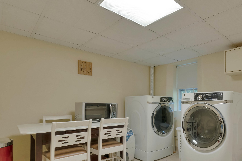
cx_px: 163
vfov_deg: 54.2
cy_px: 105
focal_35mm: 23
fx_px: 155
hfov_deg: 73.5
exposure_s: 1/200
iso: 800
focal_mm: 16
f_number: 8
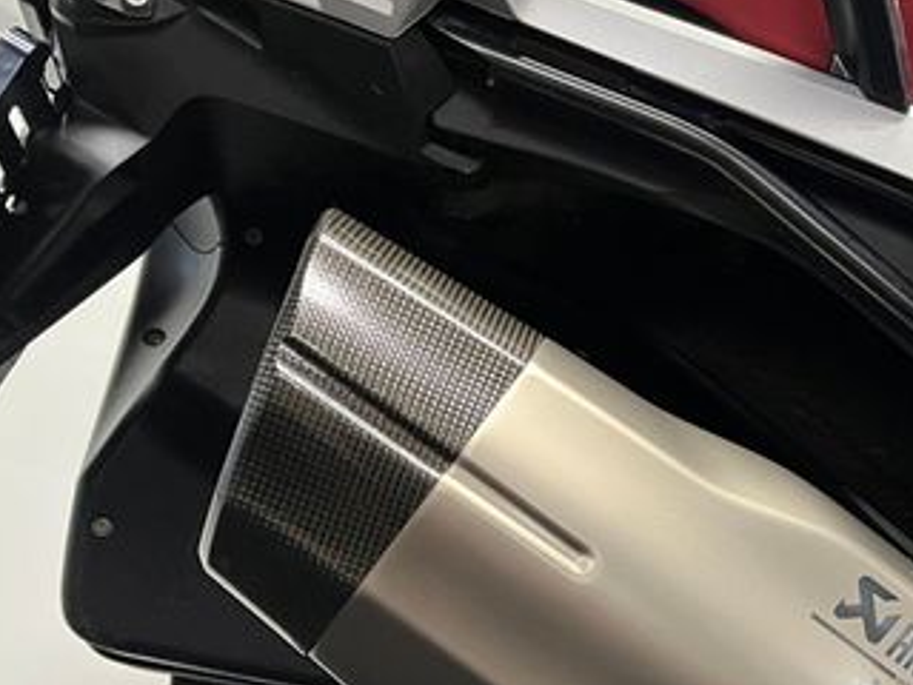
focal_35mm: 52
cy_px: 665
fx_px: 1372
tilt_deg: -3.1
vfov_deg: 26.7
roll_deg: -0.4
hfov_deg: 34.6
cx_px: 836
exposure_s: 1/50
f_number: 1.6
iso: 320
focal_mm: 5.1
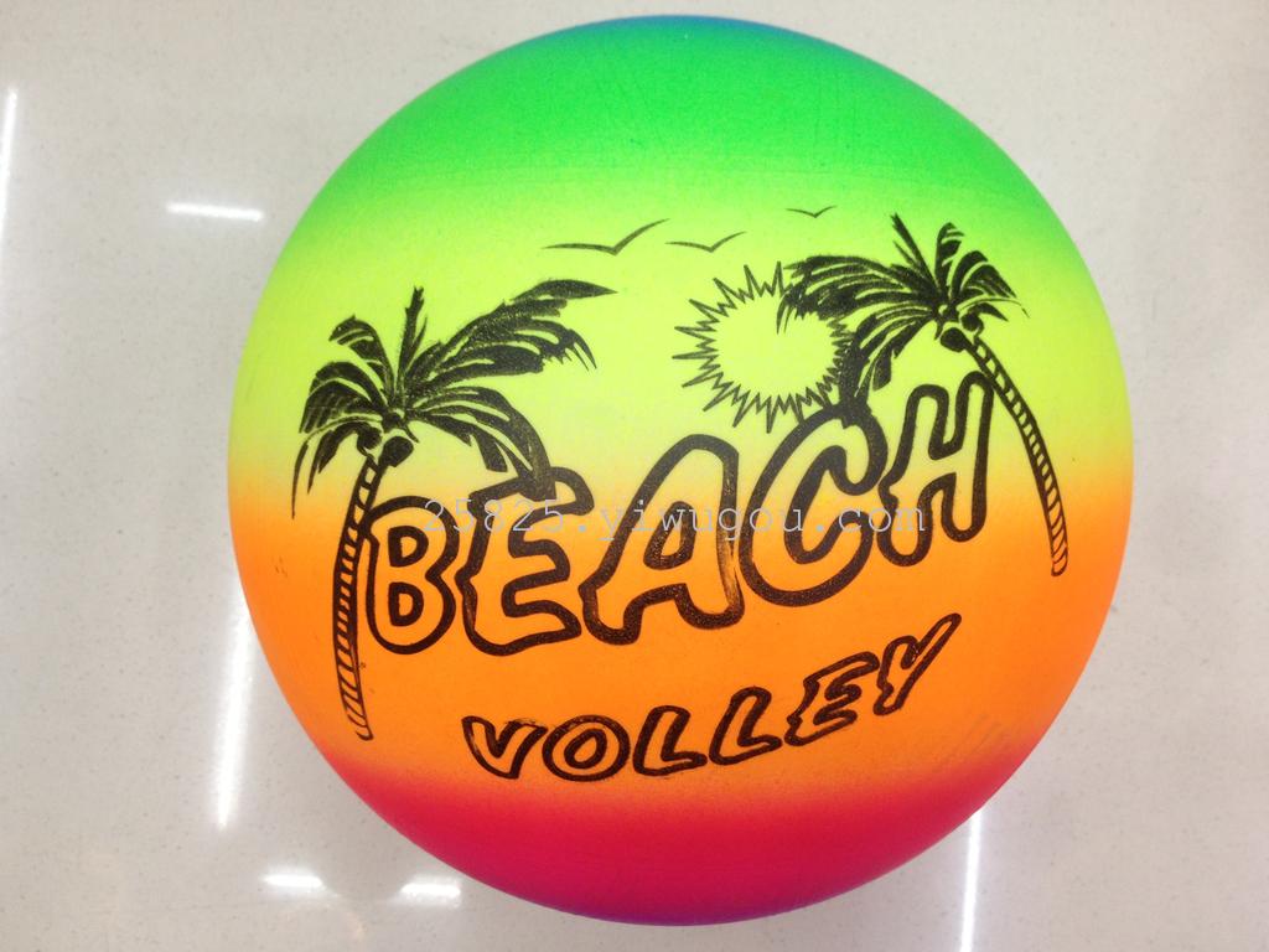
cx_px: 634
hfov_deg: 52.6
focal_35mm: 35
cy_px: 476
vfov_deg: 40.7
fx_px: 1283
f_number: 2.4
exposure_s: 1/20
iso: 64
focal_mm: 4.28
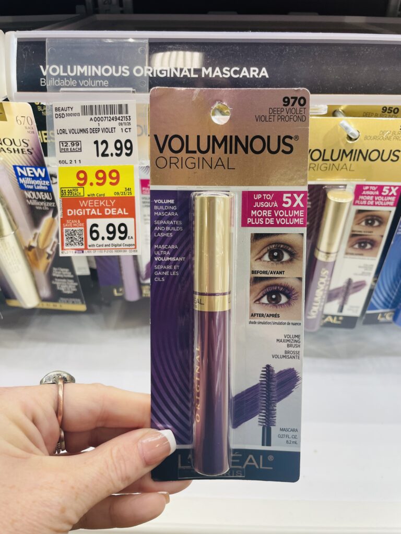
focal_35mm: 26
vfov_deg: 67.3
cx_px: 200
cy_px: 267
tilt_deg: -36.7
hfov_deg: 53.1
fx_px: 402
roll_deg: +0.3
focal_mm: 4.2
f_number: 1.6
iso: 40
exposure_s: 1/127
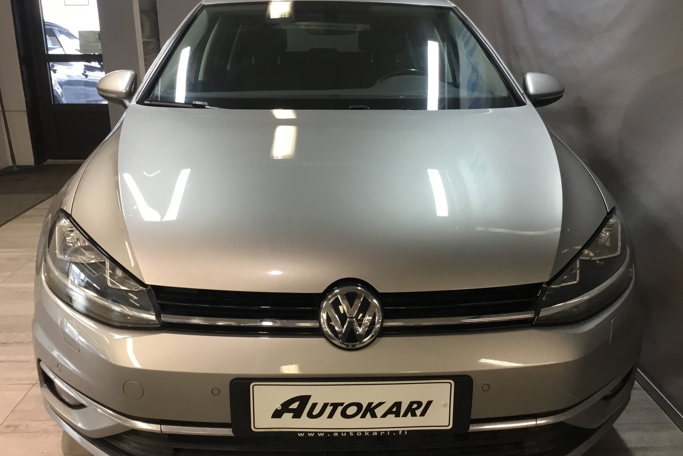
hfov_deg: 57.2
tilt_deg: -17.7
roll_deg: +1.3
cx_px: 335
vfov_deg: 40.0
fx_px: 626
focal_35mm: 33
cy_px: 238
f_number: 2.4
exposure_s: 1/33
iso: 64
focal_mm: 3.3
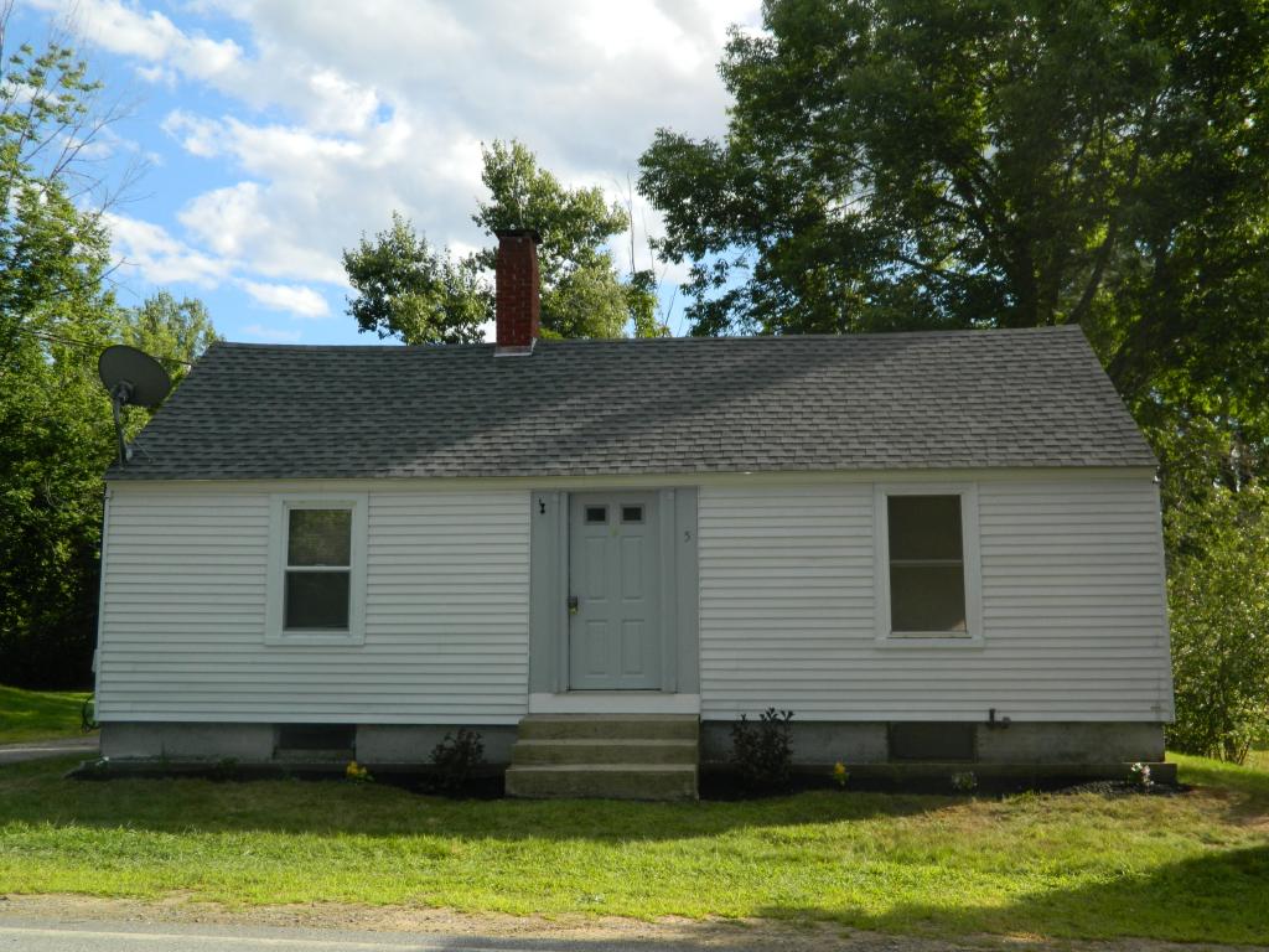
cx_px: 634
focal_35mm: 35
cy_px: 476
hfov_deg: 52.6
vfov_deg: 40.7
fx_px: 1283
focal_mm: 6.2
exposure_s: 1/800
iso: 110
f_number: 3.3
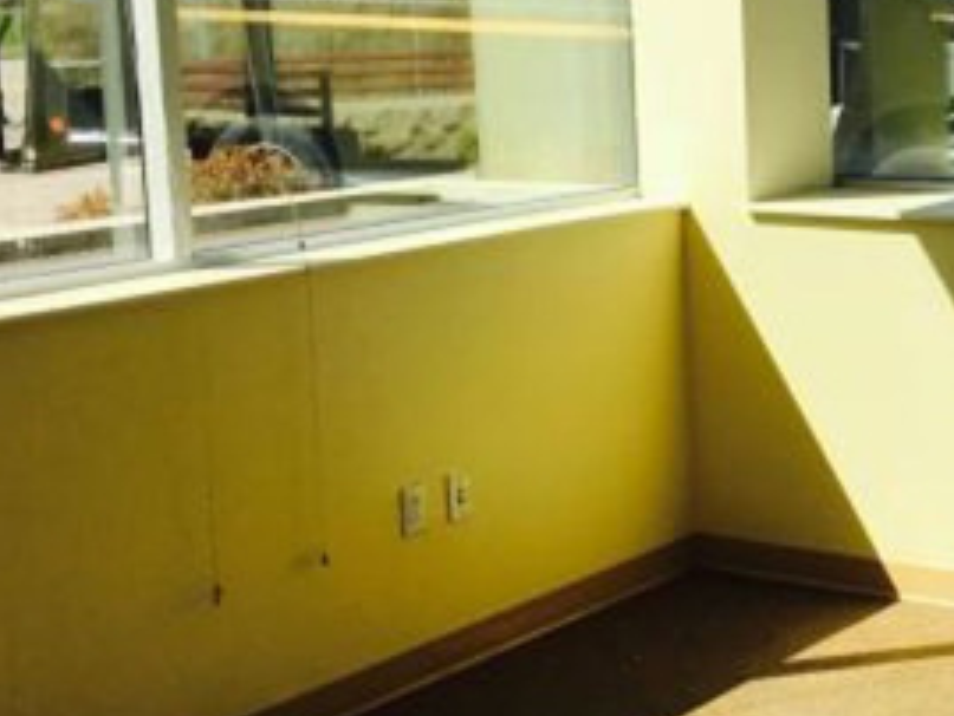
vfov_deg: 21.2
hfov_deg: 26.2
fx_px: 1902
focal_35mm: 69
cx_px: 1014
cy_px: 230
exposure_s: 1/342
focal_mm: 4.15
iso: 25
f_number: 2.2
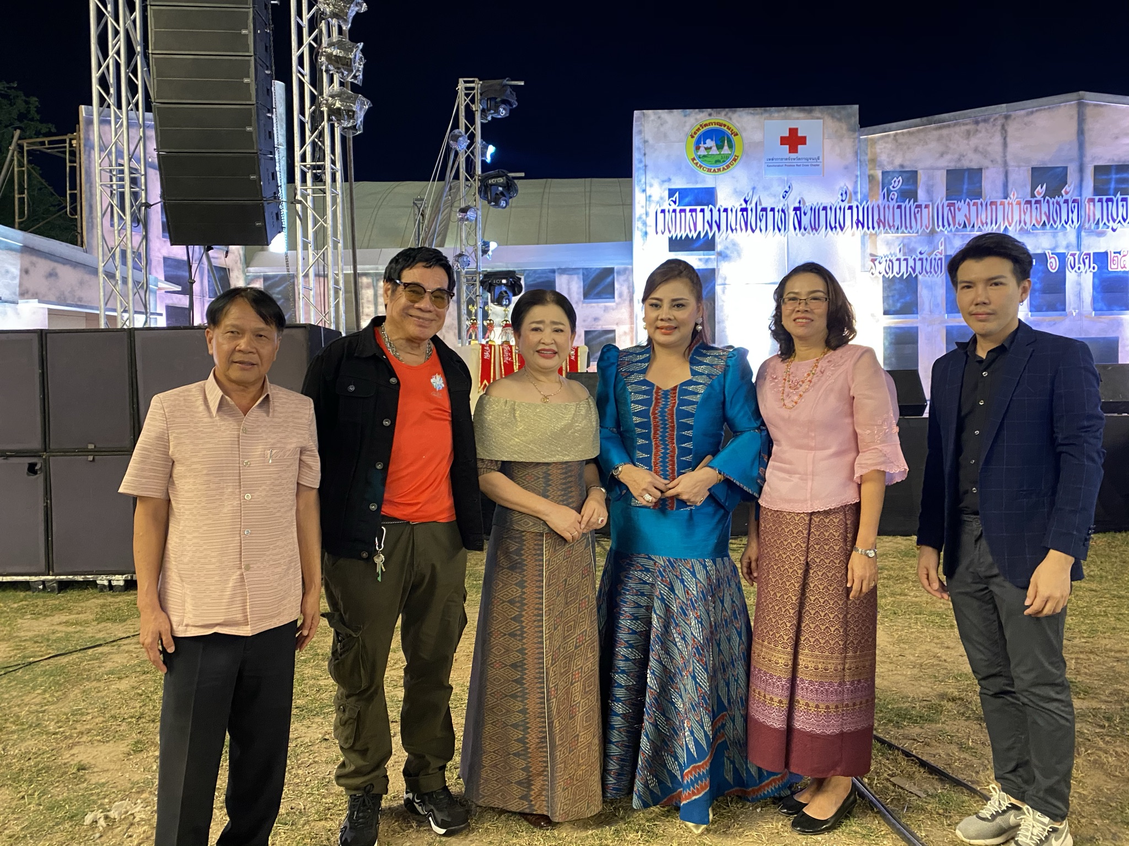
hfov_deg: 67.3
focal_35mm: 26
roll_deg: -1.0
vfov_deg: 53.1
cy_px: 423
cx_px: 564
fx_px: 848
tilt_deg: -1.3
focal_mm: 4.25
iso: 500
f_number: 1.8
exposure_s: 1/25
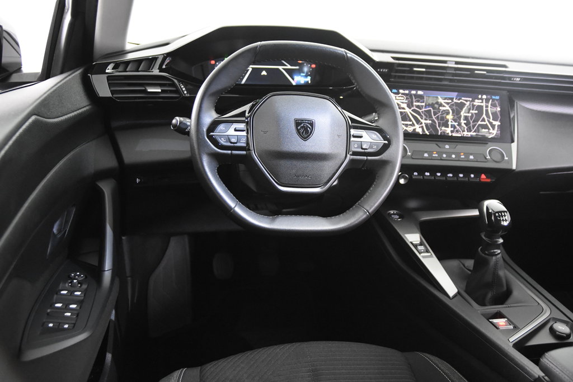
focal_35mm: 36
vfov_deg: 36.9
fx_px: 573
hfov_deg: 53.1
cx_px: 286
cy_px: 191
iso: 5000
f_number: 3
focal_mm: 24
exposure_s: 1/40
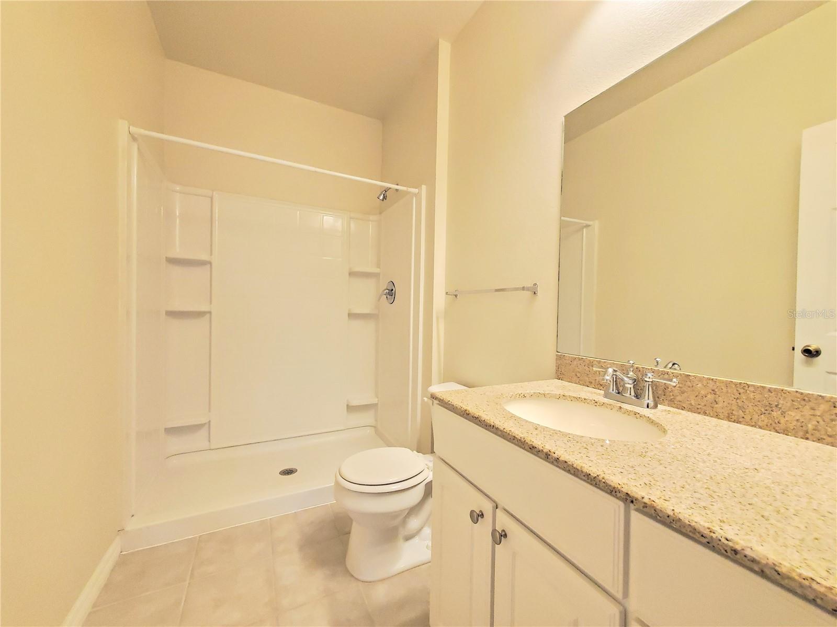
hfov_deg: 106.2
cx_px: 418
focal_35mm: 13
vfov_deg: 89.9
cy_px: 314
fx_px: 314
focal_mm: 1.8
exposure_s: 1/59
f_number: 2.2
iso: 400
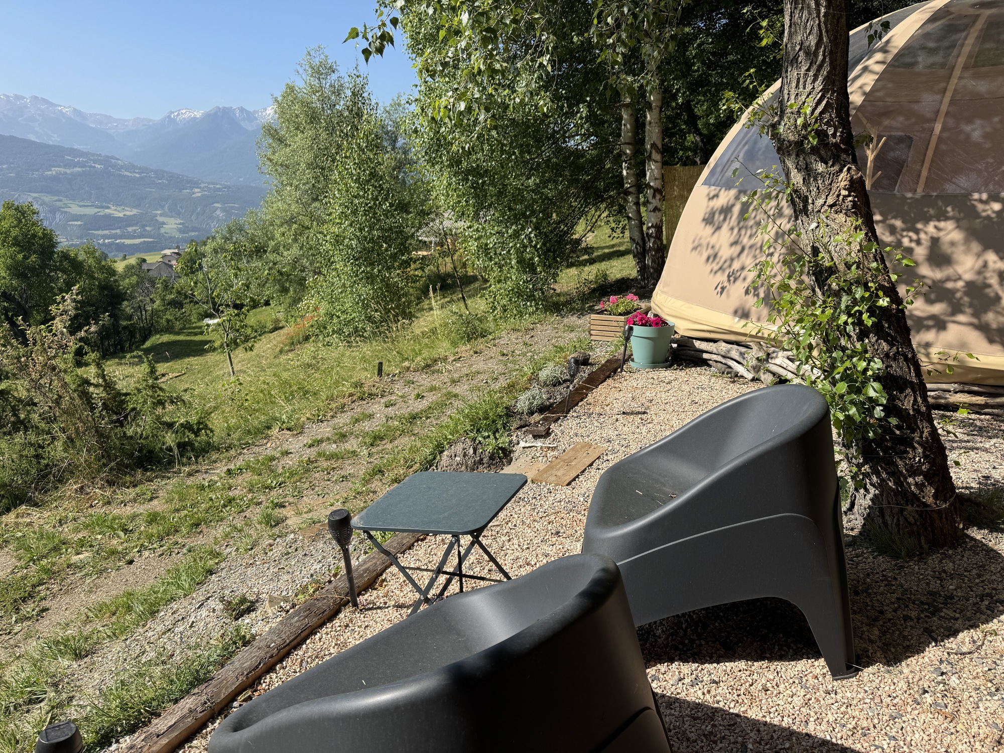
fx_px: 696
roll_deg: -0.8
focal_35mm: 24
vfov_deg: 56.8
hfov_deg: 71.6
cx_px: 502
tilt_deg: -15.0
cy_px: 376
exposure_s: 1/3247
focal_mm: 6.76
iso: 80
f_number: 1.78
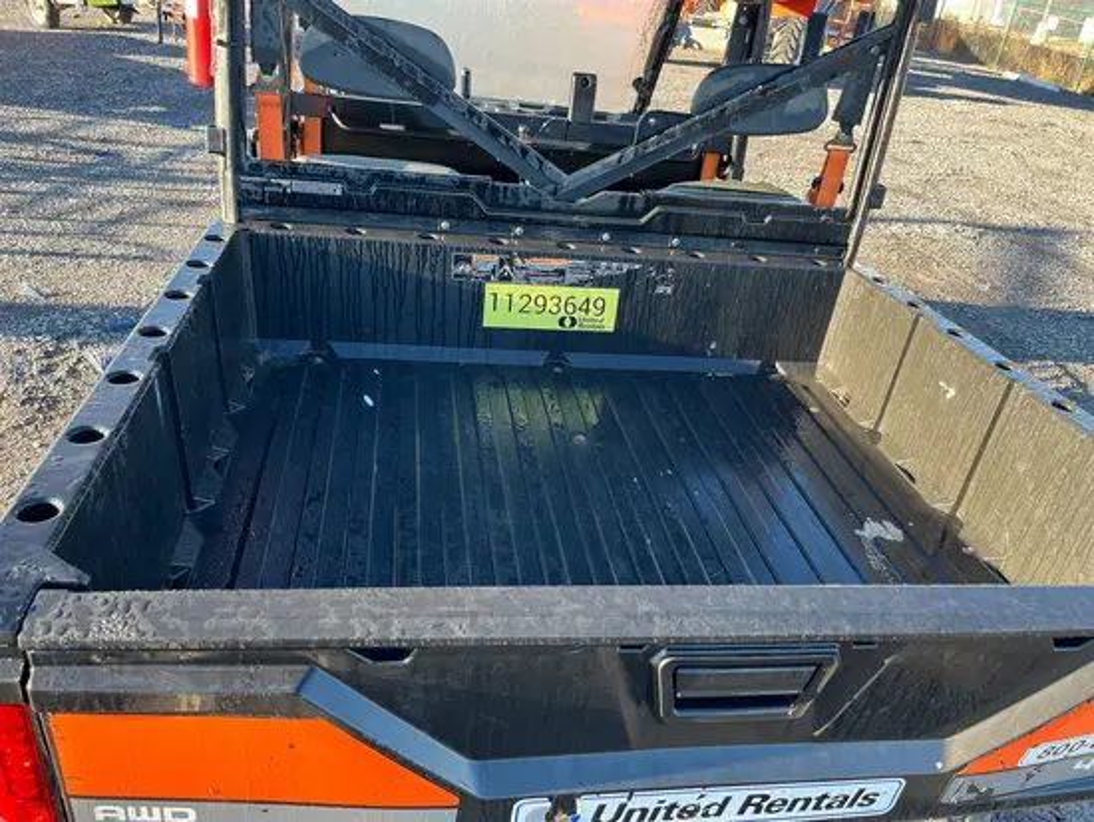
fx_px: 822
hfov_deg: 67.3
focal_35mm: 26
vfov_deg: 53.1
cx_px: 547
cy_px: 411
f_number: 1.6
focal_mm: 5.1
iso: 50
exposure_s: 1/164
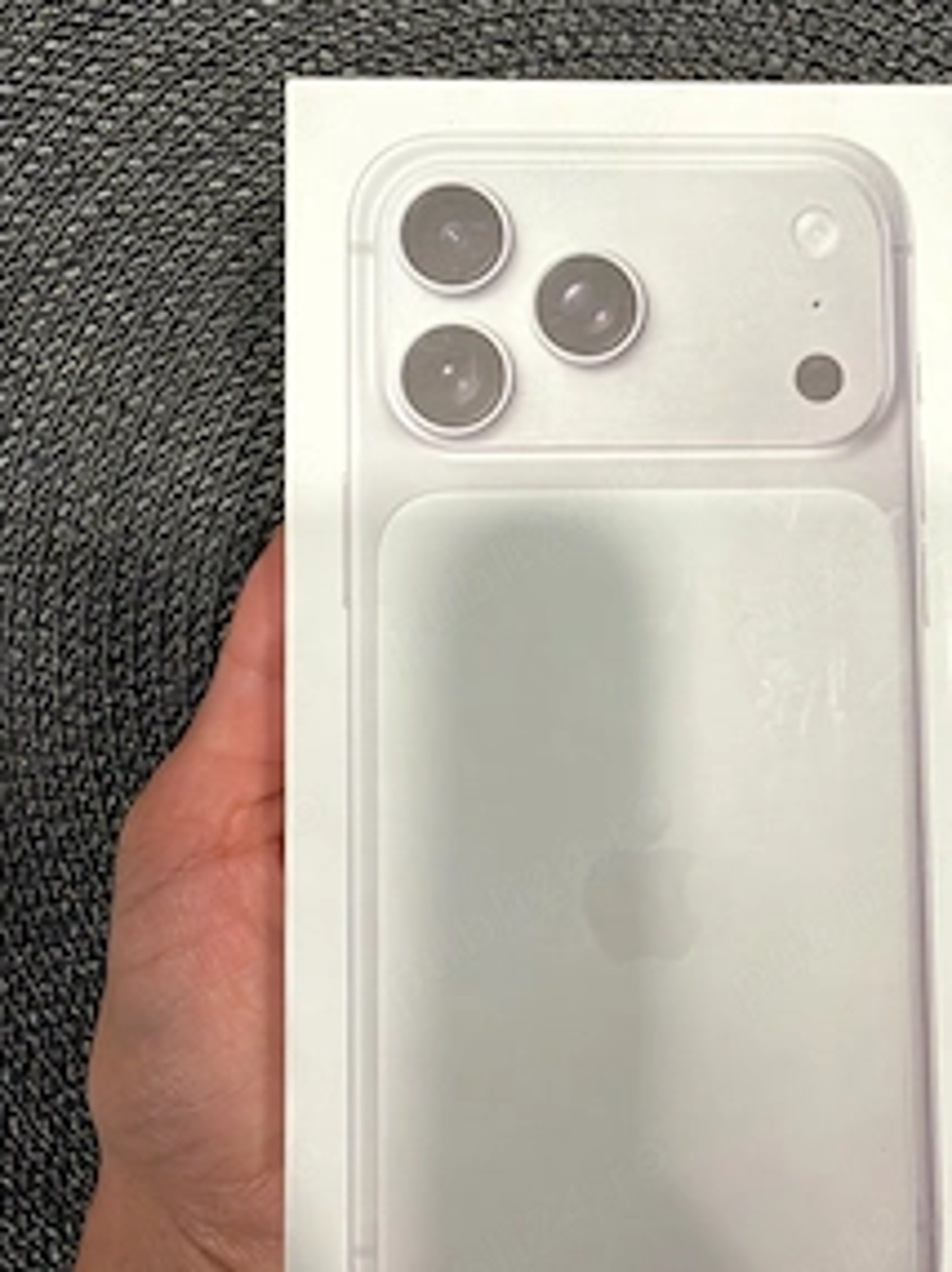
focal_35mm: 35
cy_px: 605
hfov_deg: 40.3
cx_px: 614
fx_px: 1285
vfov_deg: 52.6
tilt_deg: -86.5
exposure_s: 1/100
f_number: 2.2
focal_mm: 2.22
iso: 200
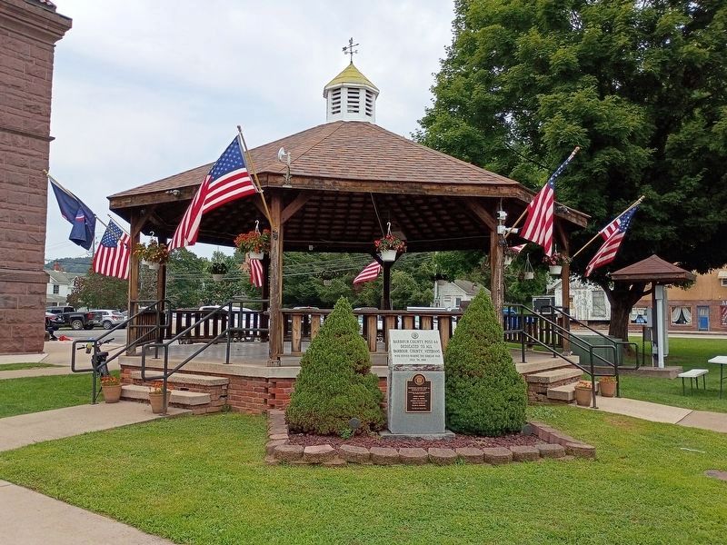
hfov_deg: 61.7
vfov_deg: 48.2
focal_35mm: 29
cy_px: 272
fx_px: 609
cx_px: 364
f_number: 1.8
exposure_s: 1/926
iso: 101
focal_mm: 4.27
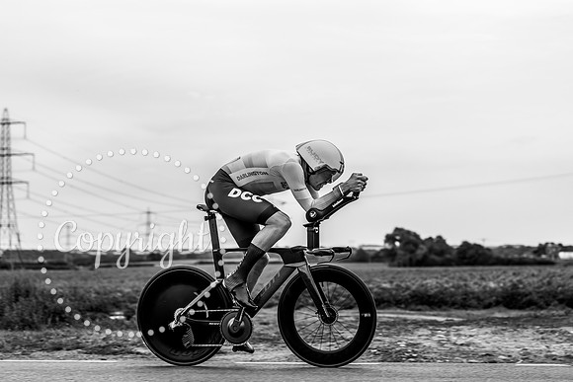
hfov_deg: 27.1
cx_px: 298
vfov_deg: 18.3
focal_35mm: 75
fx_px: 1189
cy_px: 199
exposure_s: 1/800
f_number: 3.2
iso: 400
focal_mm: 70
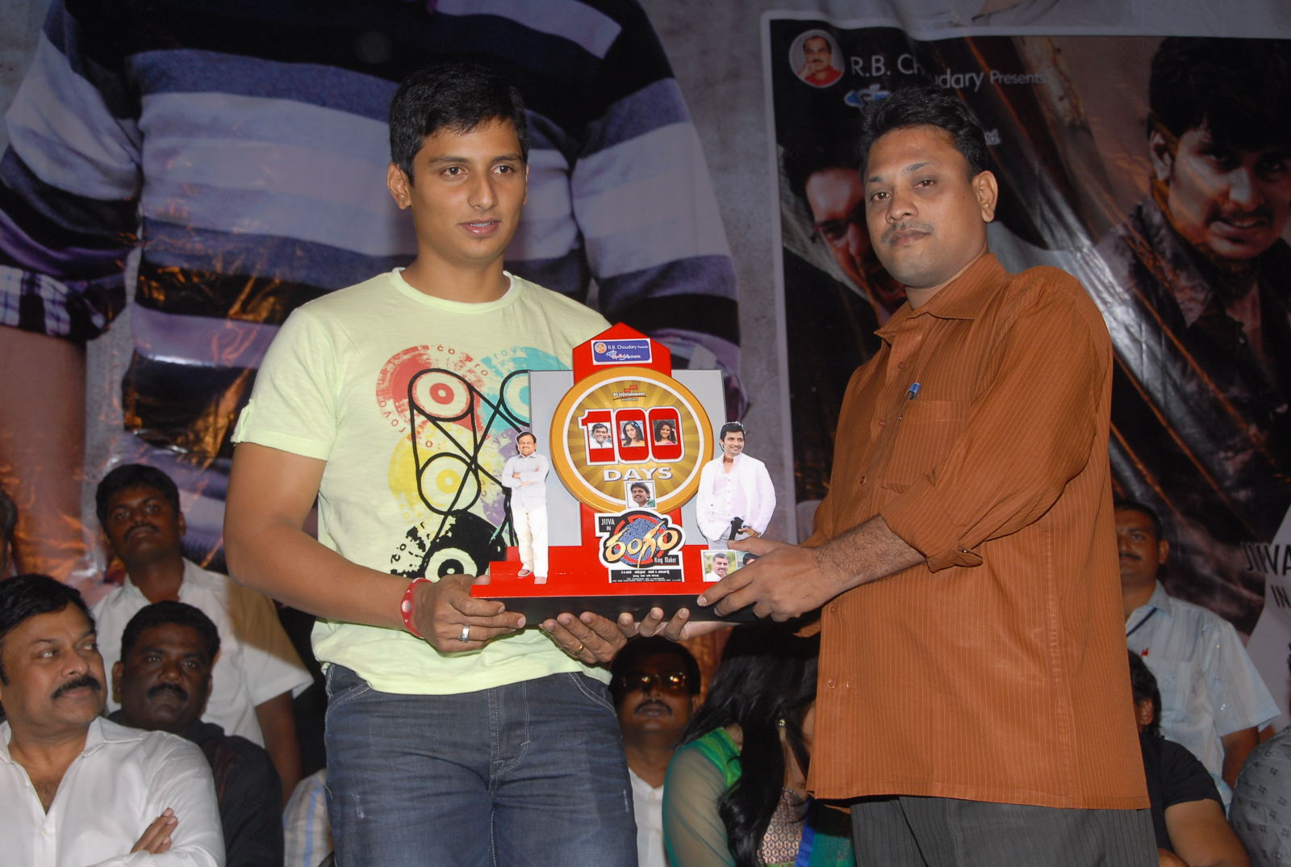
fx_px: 1887
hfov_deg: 37.8
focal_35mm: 52
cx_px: 646
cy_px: 434
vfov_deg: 25.9
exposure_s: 1/125
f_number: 7.1
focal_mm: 35
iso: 320
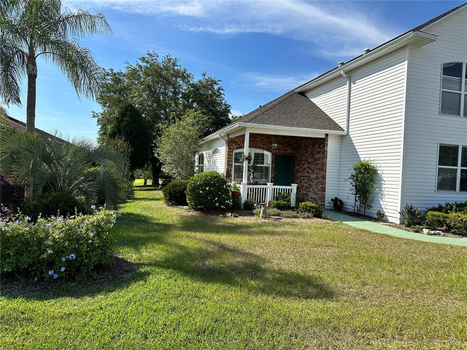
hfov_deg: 71.6
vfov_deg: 56.8
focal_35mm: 24
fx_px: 324
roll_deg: -2.0
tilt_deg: +1.6
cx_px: 234
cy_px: 175
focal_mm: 6.86
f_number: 1.78
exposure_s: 1/4348
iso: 80
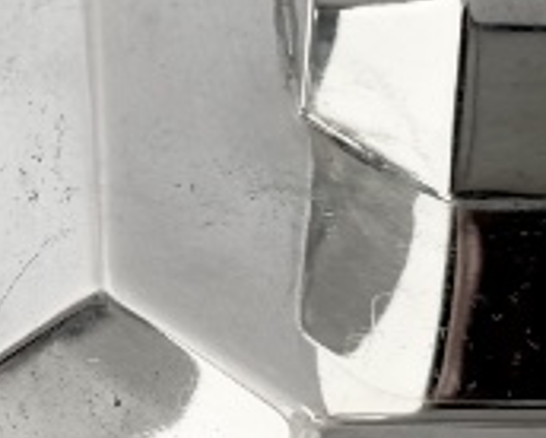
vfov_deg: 9.1
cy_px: -368
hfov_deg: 11.5
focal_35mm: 163
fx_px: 2637
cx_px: -178
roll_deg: +0.9
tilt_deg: -37.7
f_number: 1.78
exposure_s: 1/121
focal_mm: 6.76
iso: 80
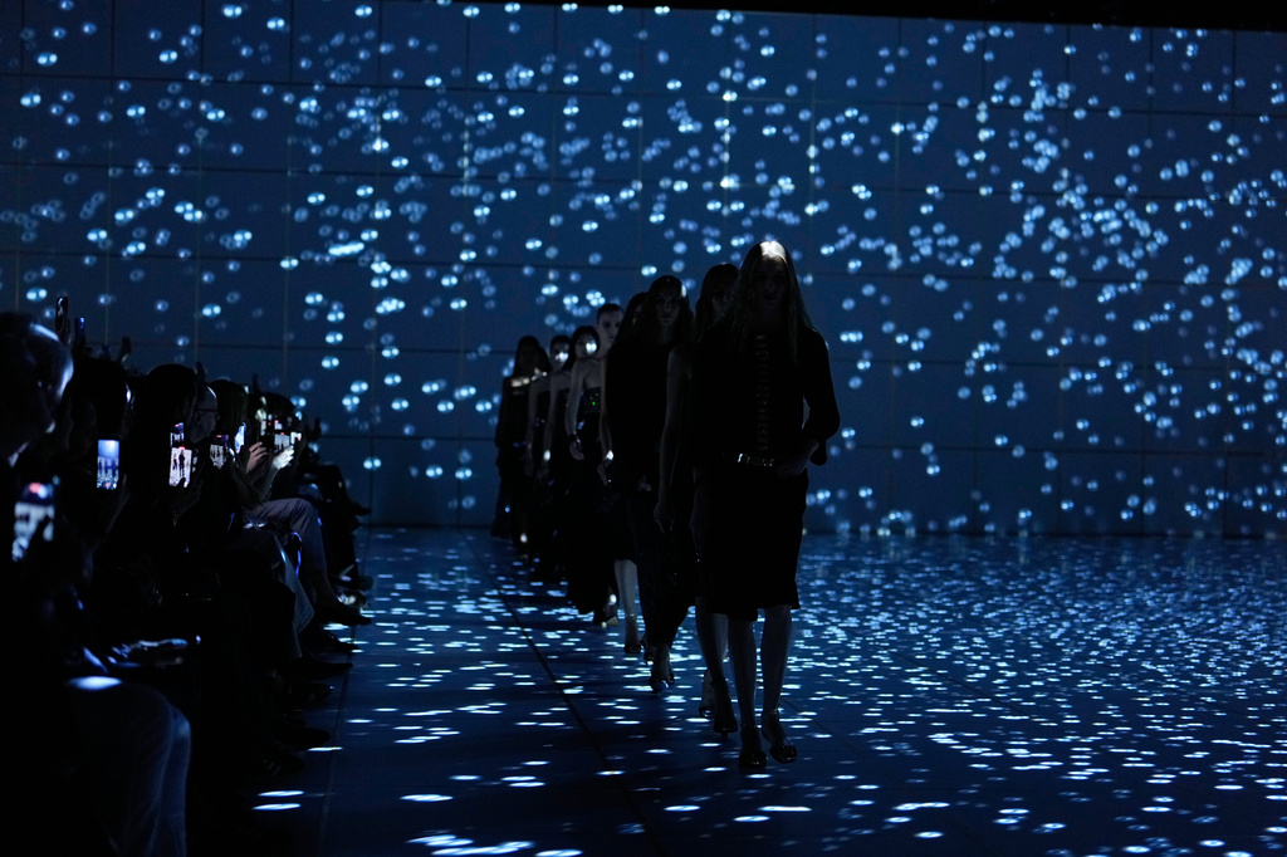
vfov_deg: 19.4
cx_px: 644
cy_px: 428
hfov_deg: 28.9
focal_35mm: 70
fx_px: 2502
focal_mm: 70
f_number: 2.8
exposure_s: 1/200
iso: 2500
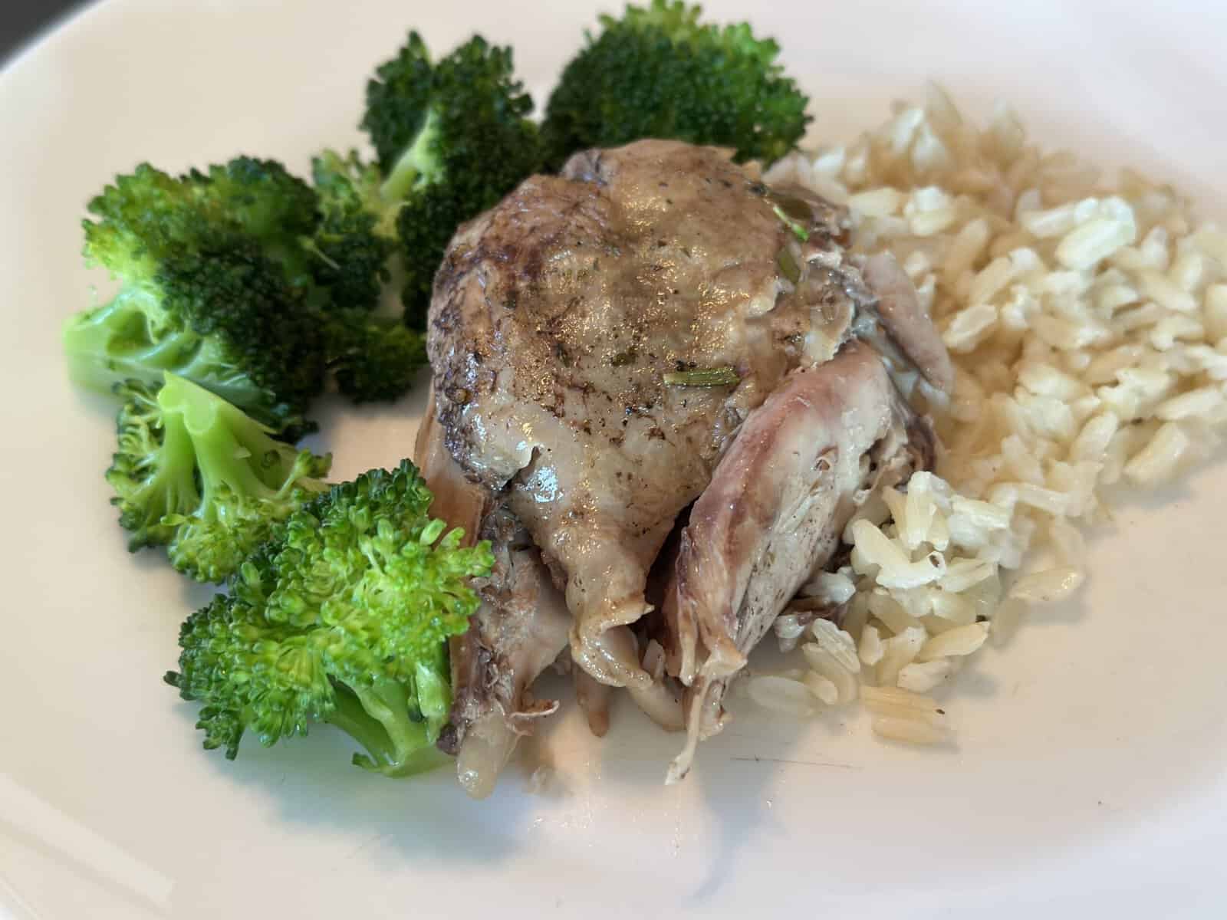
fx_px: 1701
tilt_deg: -46.1
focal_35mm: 48
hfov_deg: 39.7
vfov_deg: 30.3
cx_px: 614
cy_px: 460
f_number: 1.78
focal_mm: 6.86
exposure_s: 1/60
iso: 200
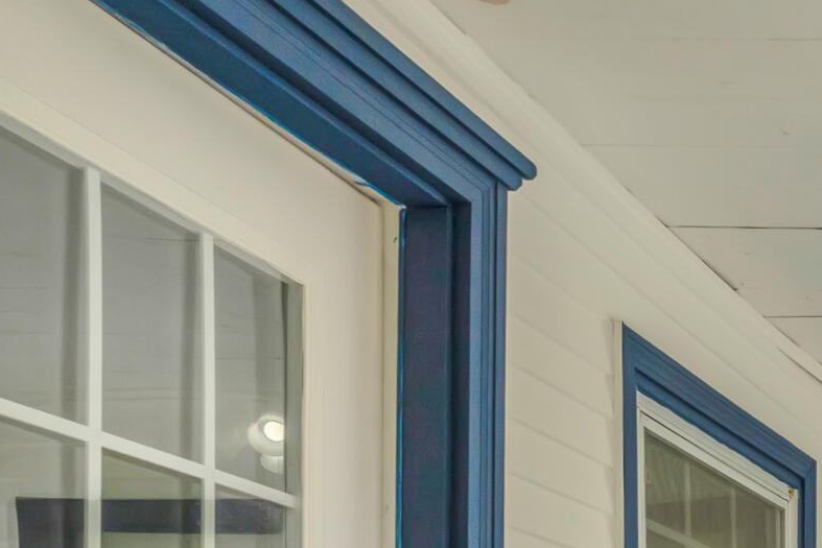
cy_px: 795
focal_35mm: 61
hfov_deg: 25.2
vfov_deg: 19.7
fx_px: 1393
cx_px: 1227
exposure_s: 1/800
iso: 640
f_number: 8
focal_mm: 16
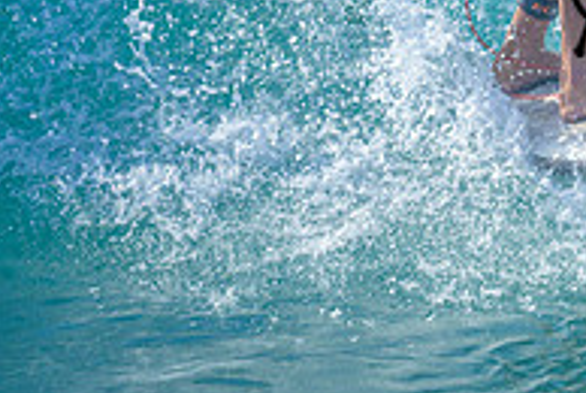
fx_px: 48125
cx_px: 843
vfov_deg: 0.5
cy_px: -13
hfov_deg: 0.7
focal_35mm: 2952
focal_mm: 800
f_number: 6.3
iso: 400
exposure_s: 1/2500
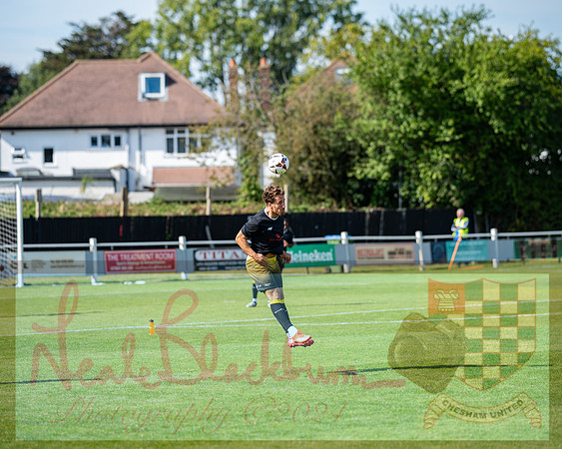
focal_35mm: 158
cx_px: 265
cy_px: 227
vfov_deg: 9.8
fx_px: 2622
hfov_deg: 12.2
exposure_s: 1/1250
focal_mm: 135
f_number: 2.2
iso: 50
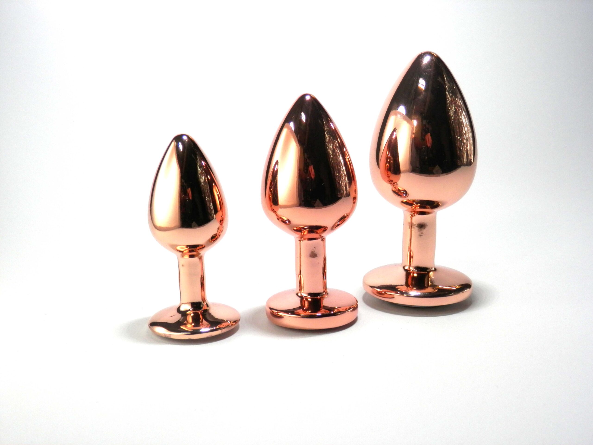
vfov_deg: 32.2
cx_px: 296
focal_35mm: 45
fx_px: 771
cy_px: 222
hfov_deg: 42.1
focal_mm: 8
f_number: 3.8
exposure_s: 1/80
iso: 100
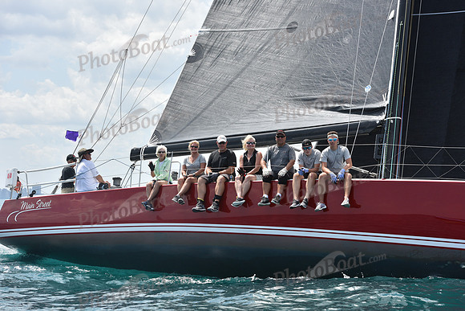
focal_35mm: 75
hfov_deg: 27.0
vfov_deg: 18.2
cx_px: 232
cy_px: 156
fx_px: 969
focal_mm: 75
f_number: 6.3
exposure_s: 1/1250
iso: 250
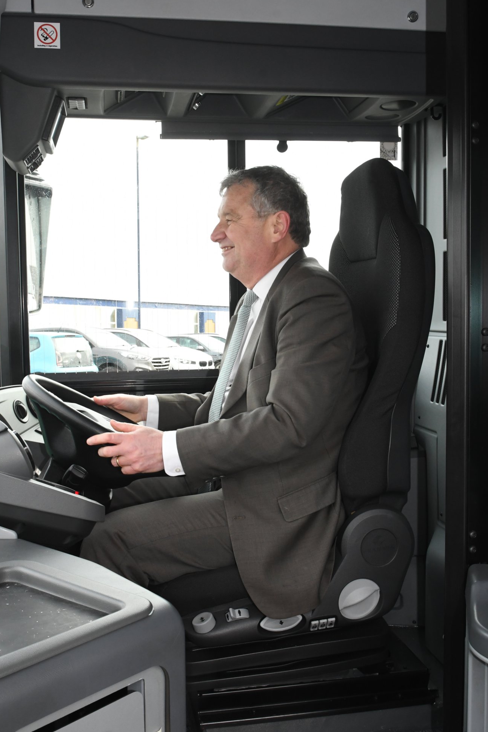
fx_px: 773
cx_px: 242
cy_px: 358
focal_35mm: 38
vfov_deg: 50.7
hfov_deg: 35.0
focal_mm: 24
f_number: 9
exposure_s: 1/250
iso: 1600
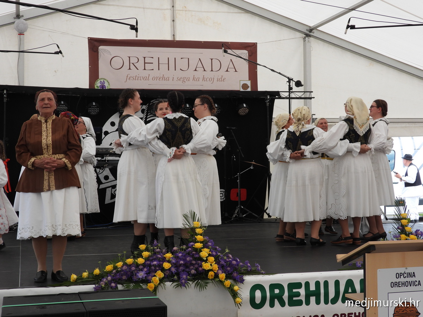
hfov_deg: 34.9
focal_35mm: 55
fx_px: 672
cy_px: 158
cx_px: 212
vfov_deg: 26.6
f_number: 3.5
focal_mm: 9.8
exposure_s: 1/100
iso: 100
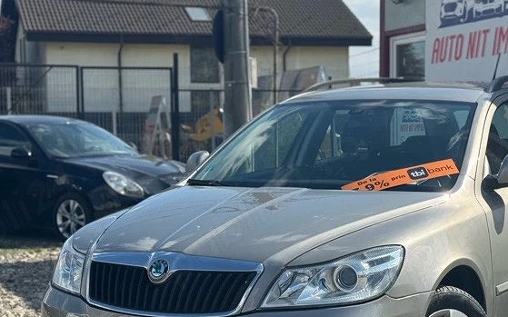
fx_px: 1259
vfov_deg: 14.3
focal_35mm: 91
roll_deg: +0.6
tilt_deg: -3.5
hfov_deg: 22.7
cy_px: 214
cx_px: 324
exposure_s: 1/4049
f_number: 1.78
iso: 64
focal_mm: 6.76
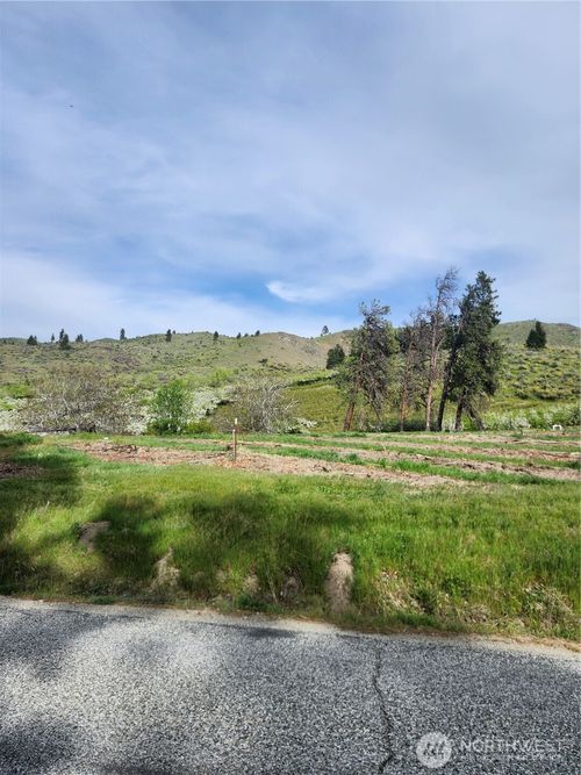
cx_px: 290
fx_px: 515
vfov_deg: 73.9
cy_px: 388
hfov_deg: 58.9
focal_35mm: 23
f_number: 1.8
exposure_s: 1/1785
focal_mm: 5.54
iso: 25
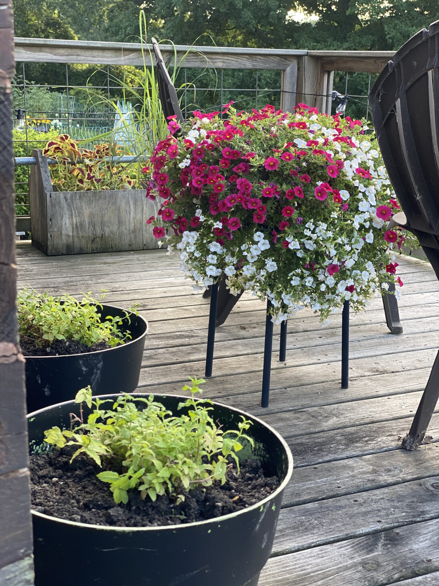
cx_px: 220
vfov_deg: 36.8
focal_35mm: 52
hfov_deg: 28.0
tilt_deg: -13.9
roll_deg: -2.5
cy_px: 293
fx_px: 879
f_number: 2
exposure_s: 1/122
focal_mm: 6
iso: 50
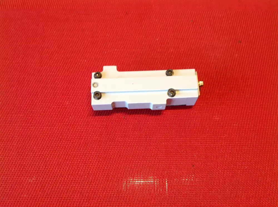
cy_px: 104
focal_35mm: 35
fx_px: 281
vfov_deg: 40.6
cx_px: 139
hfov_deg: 52.7
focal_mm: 4.28
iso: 100
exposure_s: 1/15
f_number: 2.4
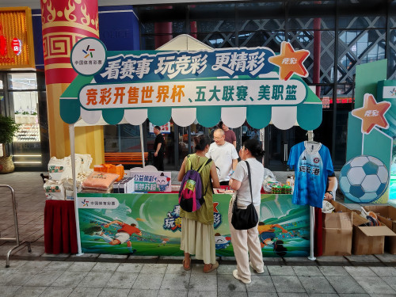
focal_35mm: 22
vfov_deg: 61.1
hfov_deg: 76.4
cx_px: 198
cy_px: 148
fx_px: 252
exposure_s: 1/50
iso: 200
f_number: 2.2
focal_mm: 1.96
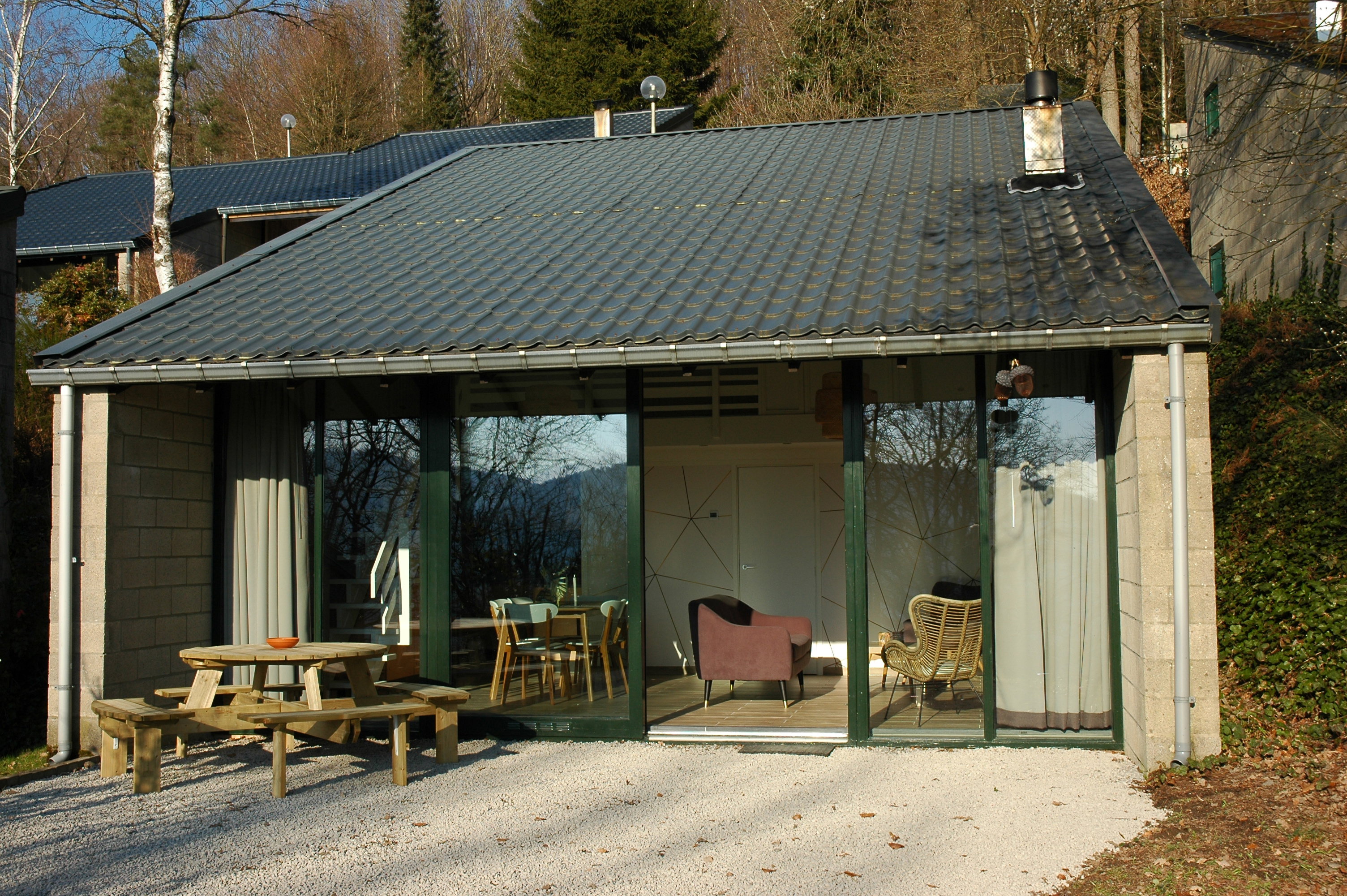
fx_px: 1514
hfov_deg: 48.0
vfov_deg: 33.0
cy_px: 448
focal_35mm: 40
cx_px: 674
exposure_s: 1/200
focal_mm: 27
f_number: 10
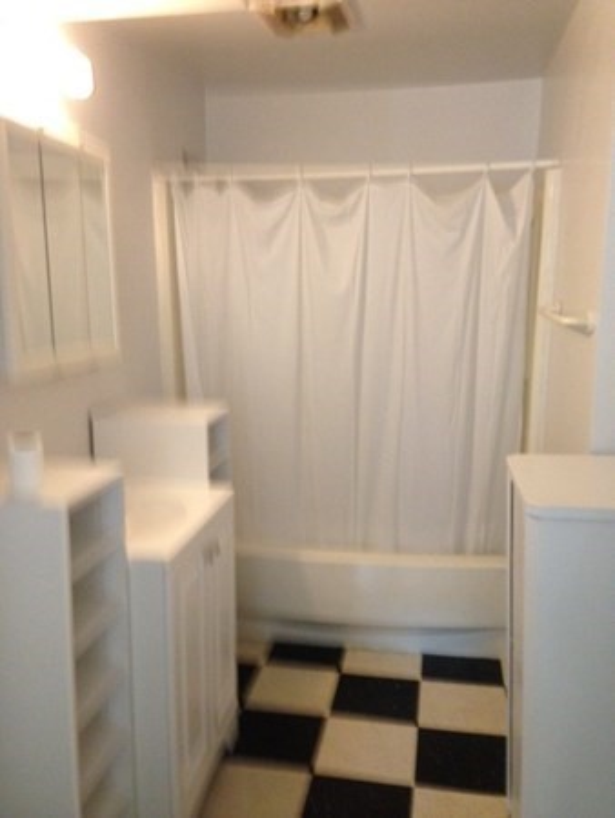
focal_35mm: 33
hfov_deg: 43.0
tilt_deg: -3.5
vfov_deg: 55.3
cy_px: 409
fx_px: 781
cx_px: 308
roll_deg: +0.6
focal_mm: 4.12
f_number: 2.4
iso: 320
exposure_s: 1/20
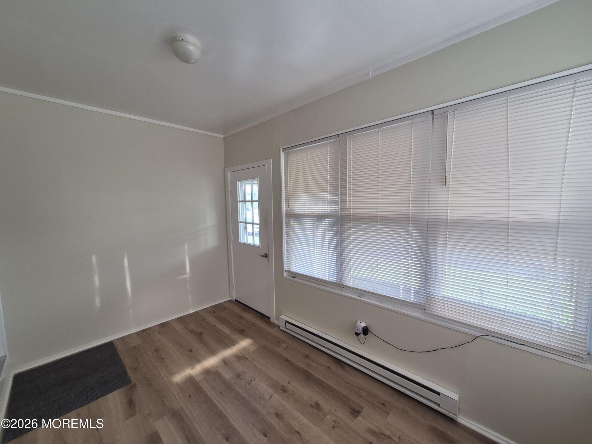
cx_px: 296
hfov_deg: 106.2
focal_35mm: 13
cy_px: 222
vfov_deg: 89.9
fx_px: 222
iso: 100
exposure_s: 1/60
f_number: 2.2
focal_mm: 1.74
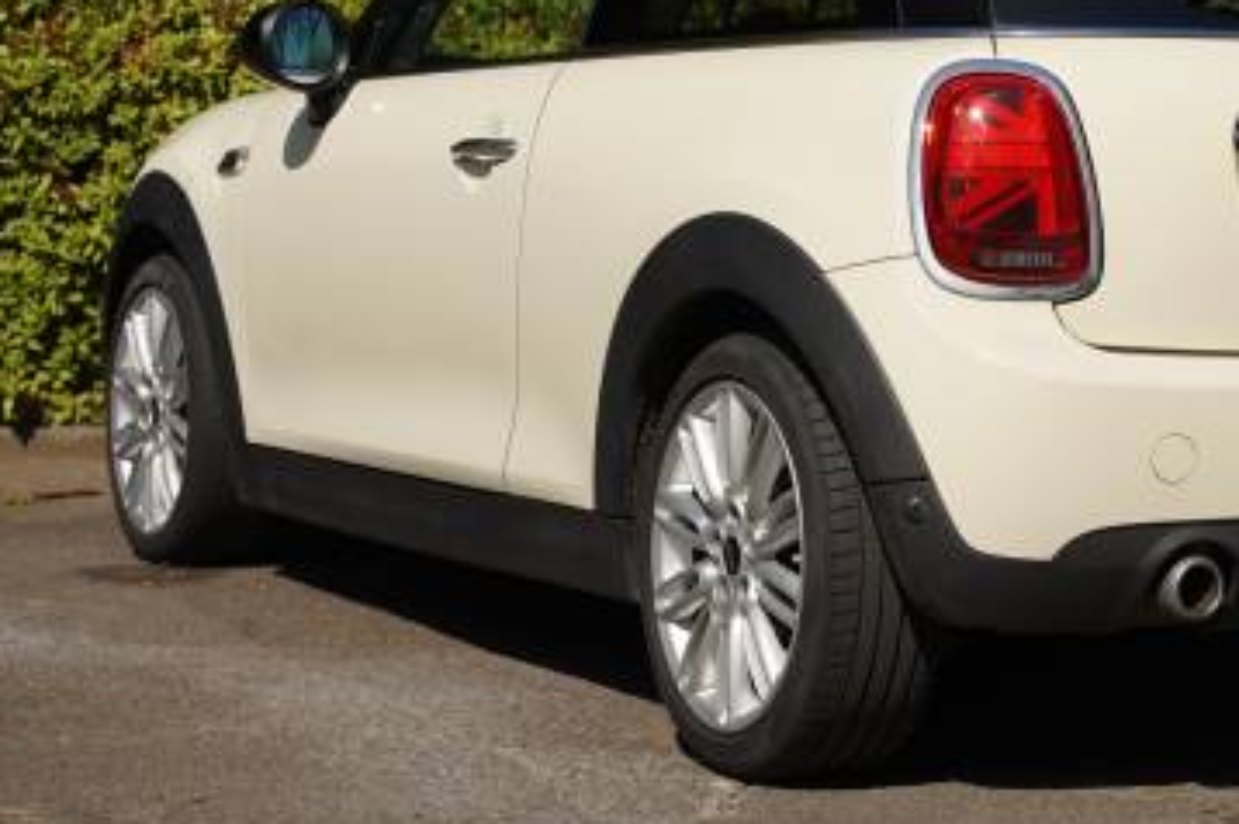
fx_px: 3760
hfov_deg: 18.6
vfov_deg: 12.4
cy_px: 163
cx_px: 969
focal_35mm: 109
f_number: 5.6
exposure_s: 1/320
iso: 100
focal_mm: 61.2
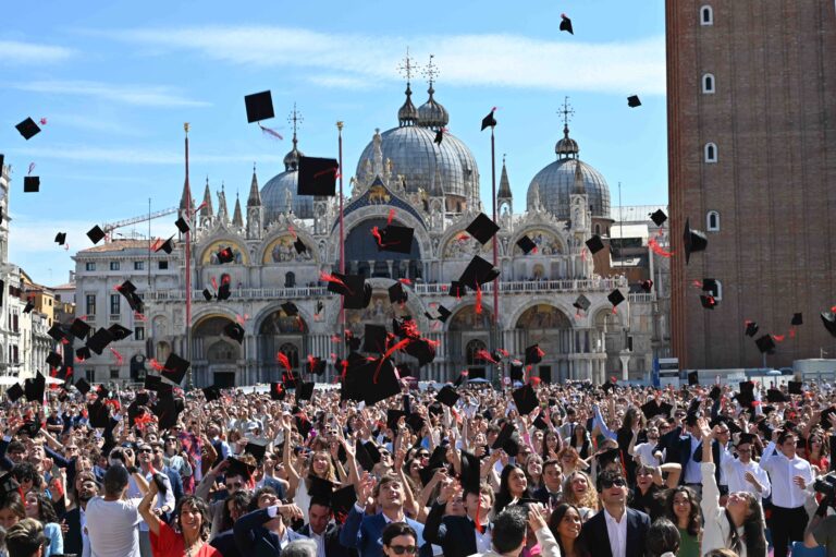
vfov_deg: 24.2
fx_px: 1300
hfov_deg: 35.7
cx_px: 418
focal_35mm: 56
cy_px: 278
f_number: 6.3
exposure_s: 1/400
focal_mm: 56
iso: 100
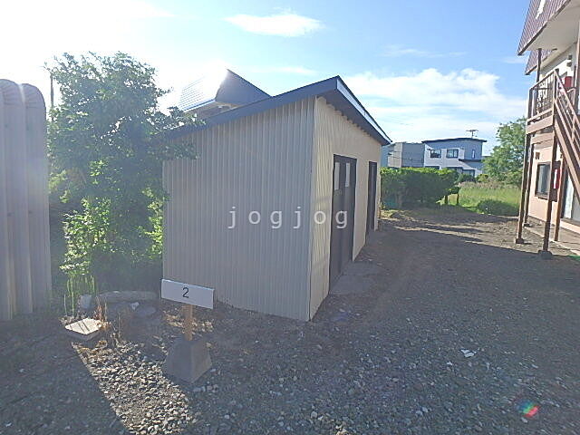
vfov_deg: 63.4
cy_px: 218
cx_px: 290
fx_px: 352
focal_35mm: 21
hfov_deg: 79.0
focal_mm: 3.7
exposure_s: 1/800
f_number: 3.5
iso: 125
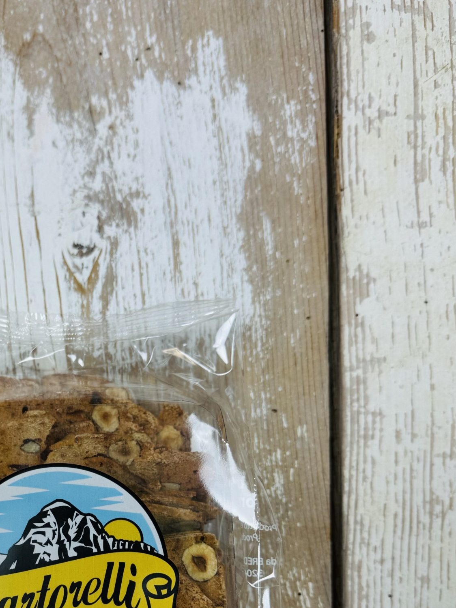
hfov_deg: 33.7
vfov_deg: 44.3
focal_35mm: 41
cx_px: 68
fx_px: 720
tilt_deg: -88.7
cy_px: 457
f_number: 1.78
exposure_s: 1/166
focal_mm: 6.76
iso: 64
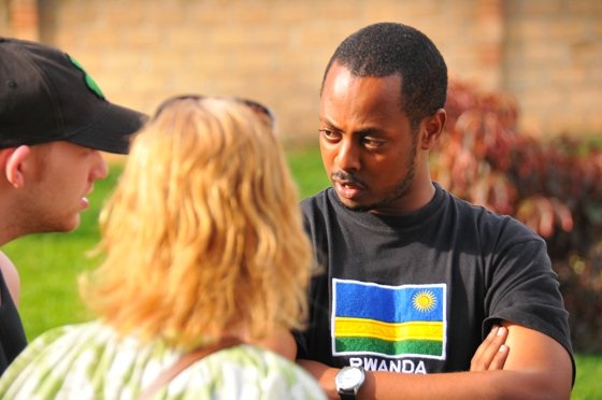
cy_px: 200
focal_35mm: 218
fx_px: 3633
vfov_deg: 6.3
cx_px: 301
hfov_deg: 9.5
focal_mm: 145
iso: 400
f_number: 5.6
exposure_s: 1/320
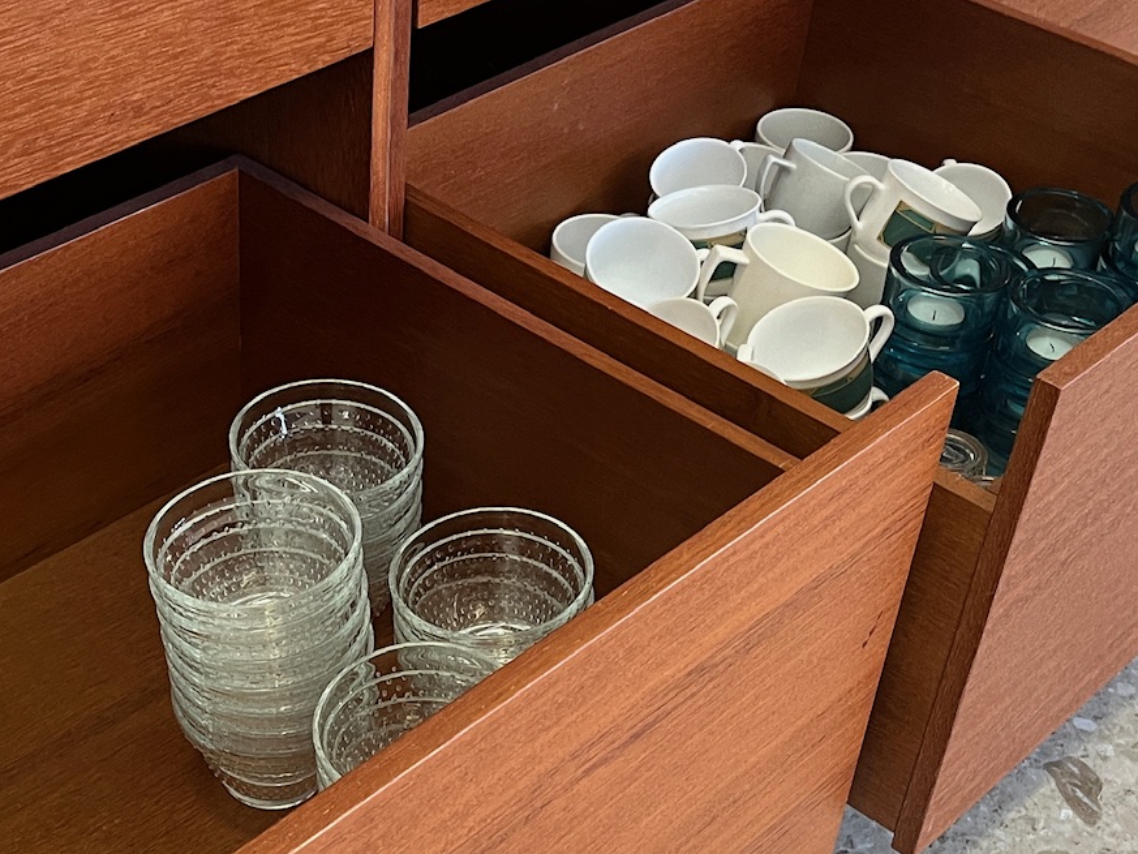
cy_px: 641
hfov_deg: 31.5
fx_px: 2006
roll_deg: -1.9
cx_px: 408
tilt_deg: -39.6
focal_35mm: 61
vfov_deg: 23.8
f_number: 1.6
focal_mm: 5.1
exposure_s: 1/50
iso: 160
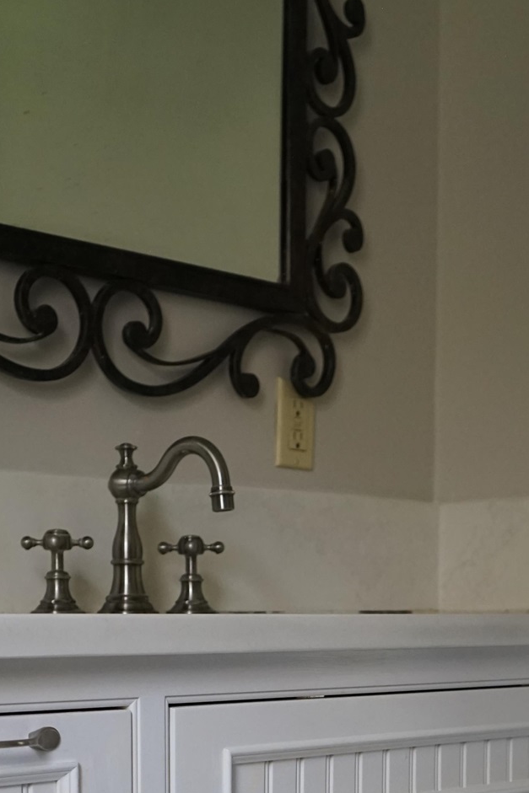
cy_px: 769
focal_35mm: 71
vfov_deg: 27.1
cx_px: 280
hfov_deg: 19.2
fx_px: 1565
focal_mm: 29
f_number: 4
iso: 1600
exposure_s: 1/160
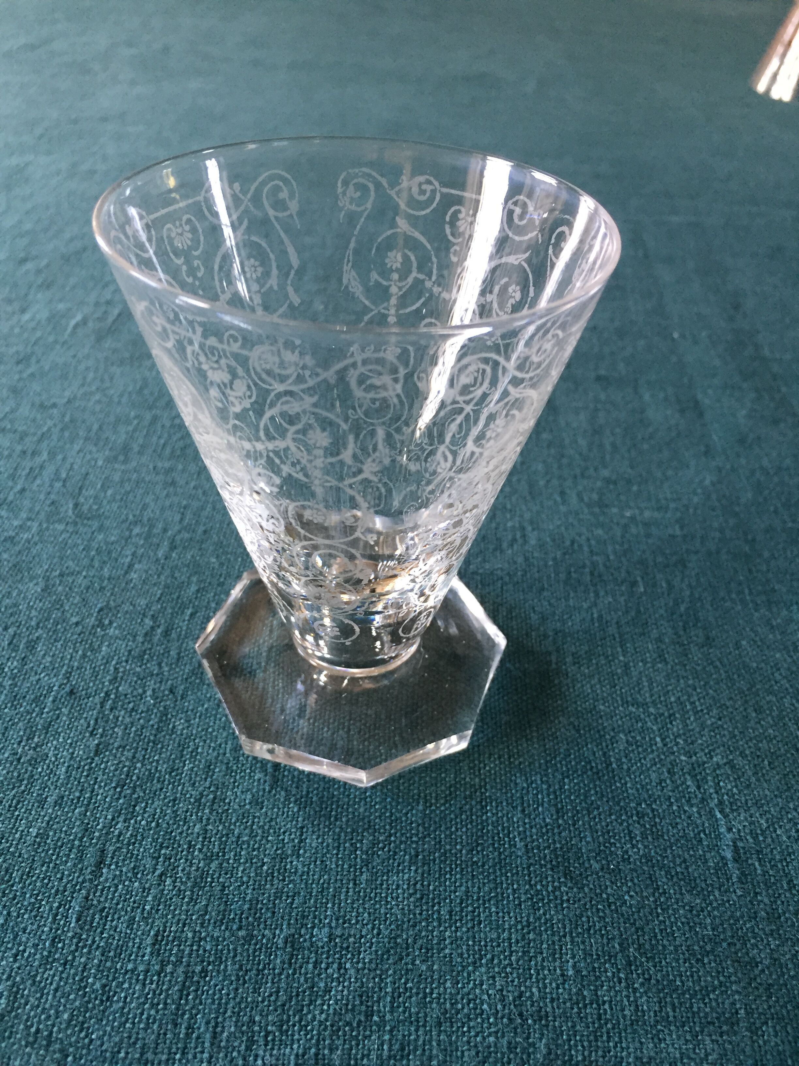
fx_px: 892
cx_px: 400
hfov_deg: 48.2
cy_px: 533
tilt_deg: -38.1
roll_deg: -3.0
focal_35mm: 29
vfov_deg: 61.7
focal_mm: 4.15
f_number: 2.2
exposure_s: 1/33
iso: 160
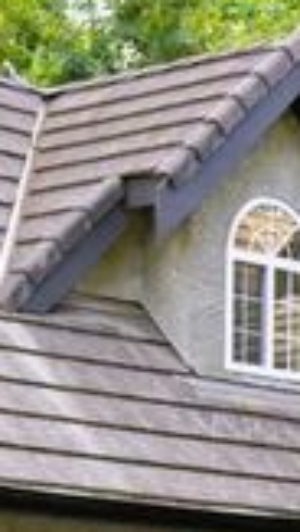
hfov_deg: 7.1
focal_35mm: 164
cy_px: 542
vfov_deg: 12.9
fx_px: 2313
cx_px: 672
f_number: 6.3
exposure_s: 1/250
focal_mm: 25
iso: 500
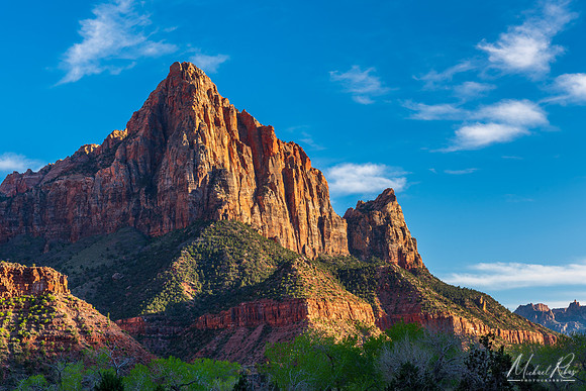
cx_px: 293
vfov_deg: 20.4
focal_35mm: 67
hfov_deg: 30.2
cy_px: 198
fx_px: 1087
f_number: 11
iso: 64
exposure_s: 1/20
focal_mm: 66
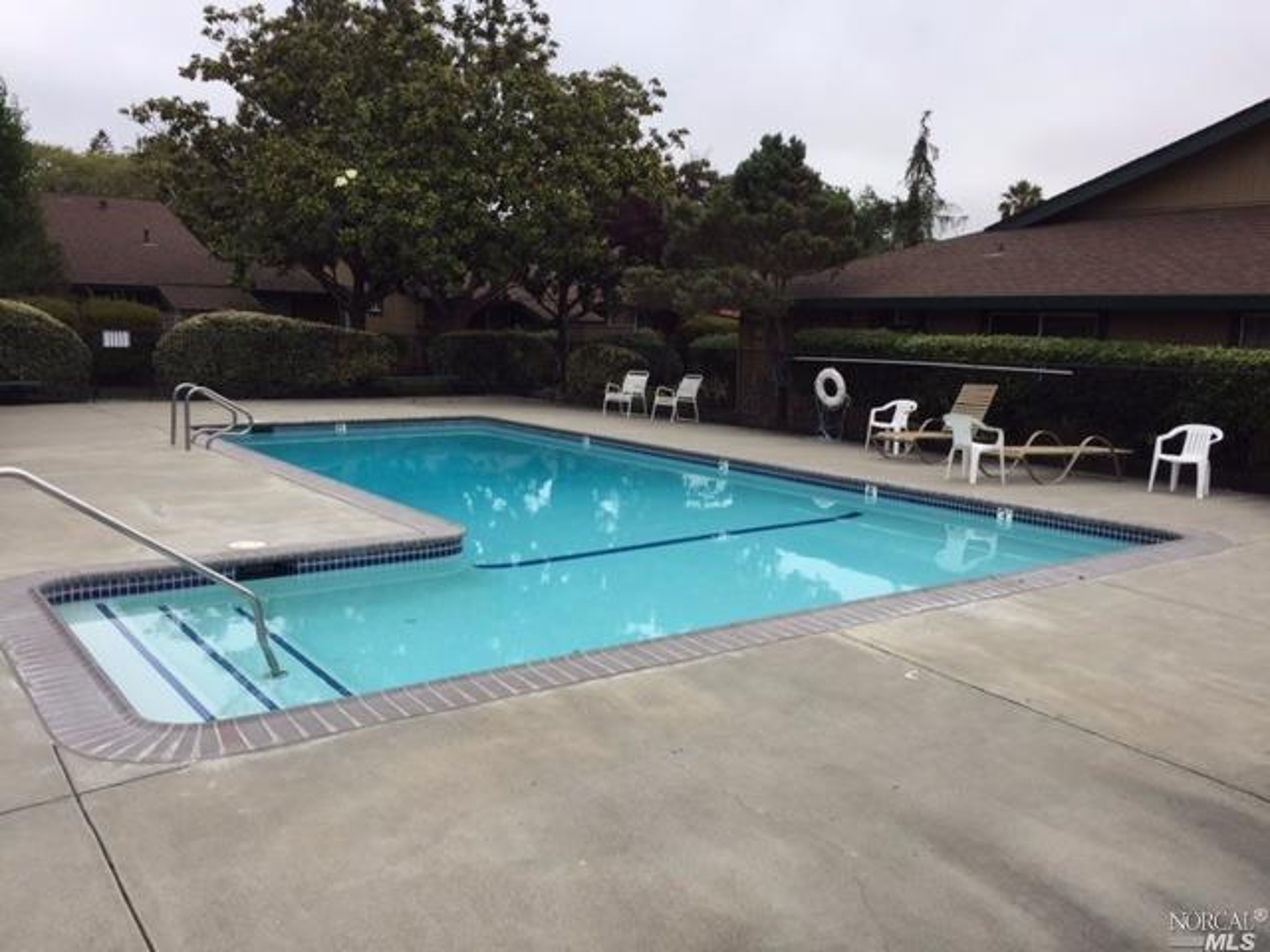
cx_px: 635
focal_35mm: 29
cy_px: 476
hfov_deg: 61.7
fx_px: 1064
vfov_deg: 48.2
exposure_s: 1/1883
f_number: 2.2
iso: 32
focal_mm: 4.15
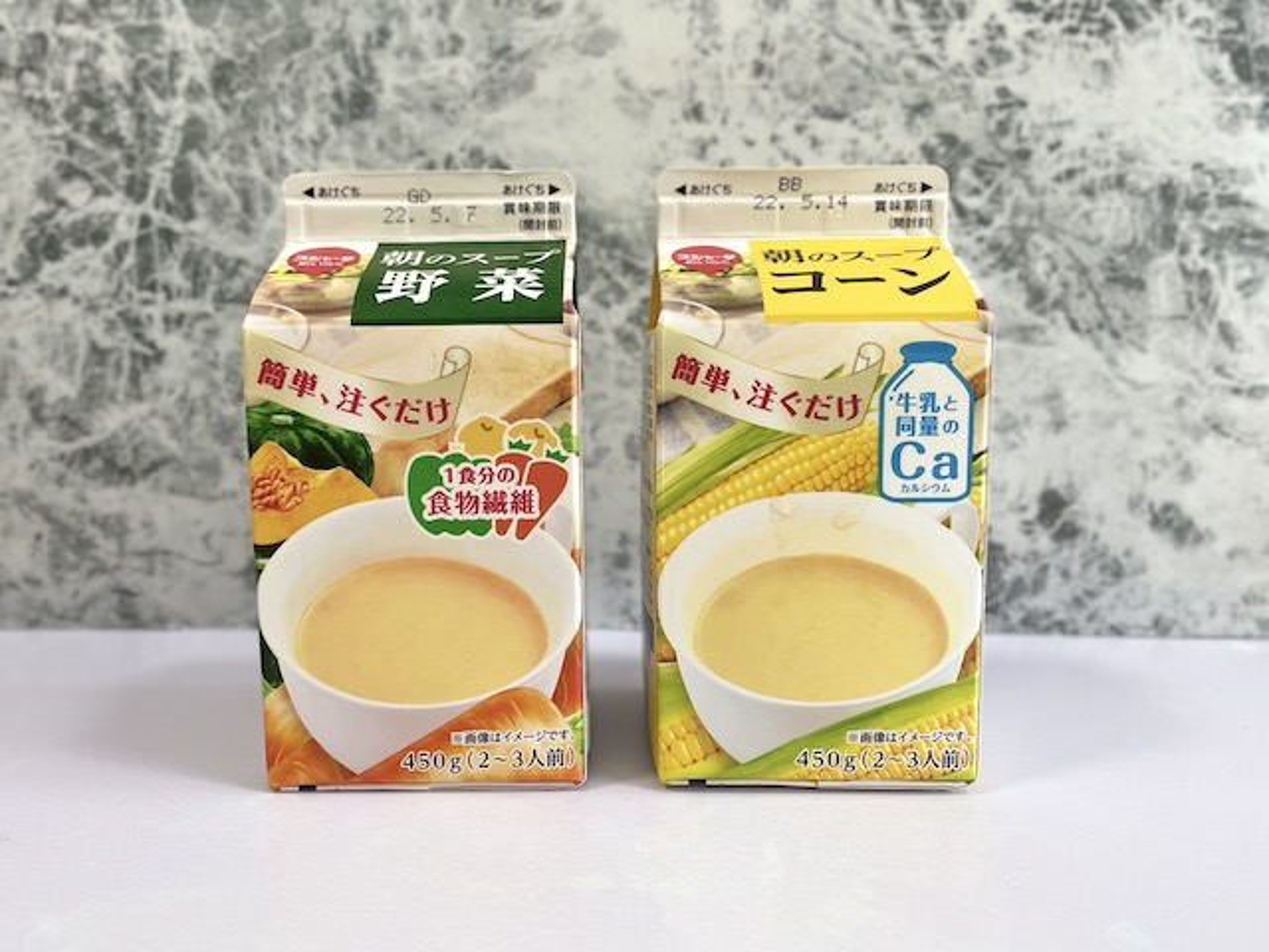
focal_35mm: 26
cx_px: 634
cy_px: 476
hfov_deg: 67.3
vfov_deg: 53.1
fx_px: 953
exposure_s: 1/60
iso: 100
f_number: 1.6
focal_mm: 4.2
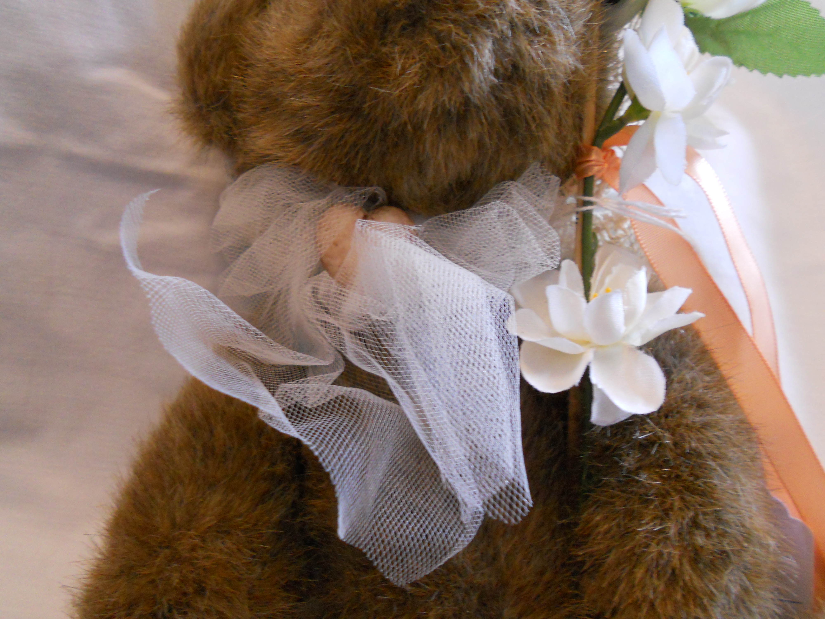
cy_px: 310
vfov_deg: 44.2
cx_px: 412
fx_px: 763
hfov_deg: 56.8
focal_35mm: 32
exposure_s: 1/30
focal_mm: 5.8
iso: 400
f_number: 3.5
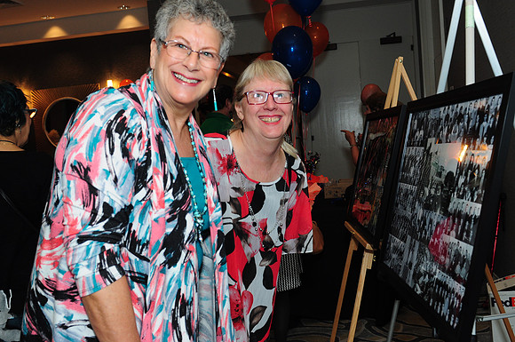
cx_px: 258
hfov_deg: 53.2
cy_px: 171
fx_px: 514
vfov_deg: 36.8
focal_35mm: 36
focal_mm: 24
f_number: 5
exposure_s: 1/60
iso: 500
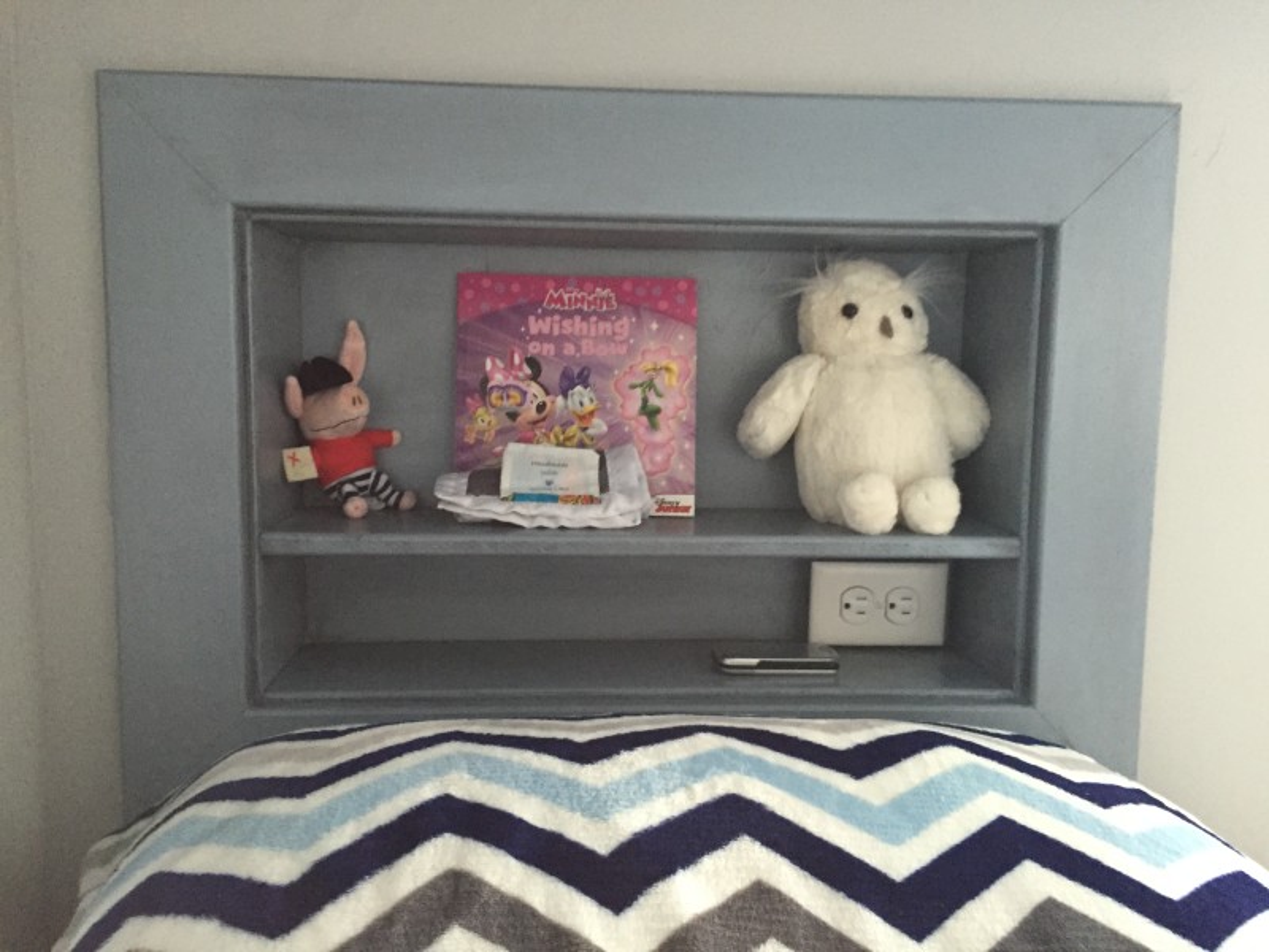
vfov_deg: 48.2
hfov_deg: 61.7
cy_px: 476
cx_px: 634
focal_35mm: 29
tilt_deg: -7.2
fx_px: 1063
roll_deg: -2.5
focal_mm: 4.15
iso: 250
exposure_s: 1/17
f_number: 2.2
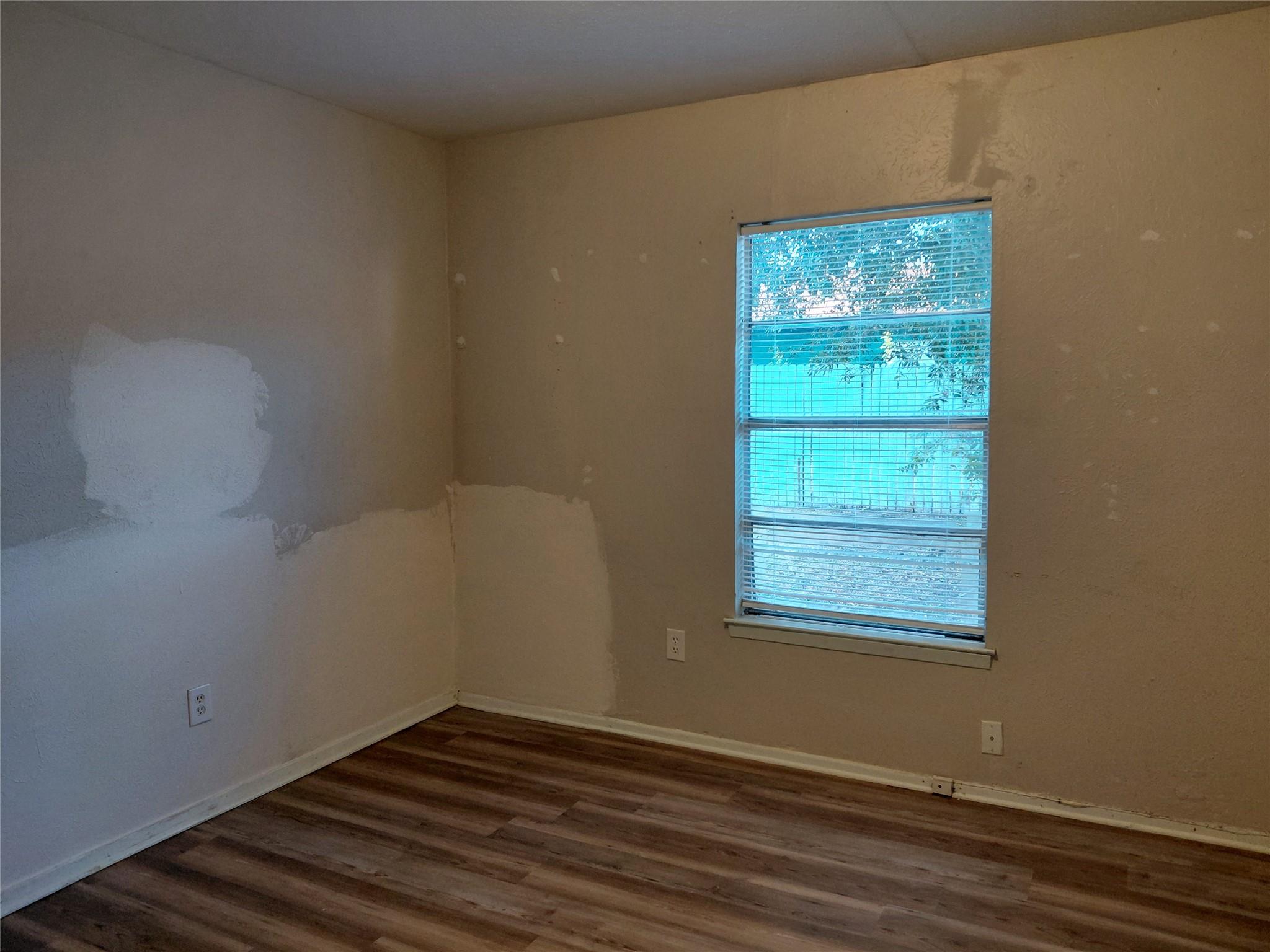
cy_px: 476
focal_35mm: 25
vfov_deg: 54.9
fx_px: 917
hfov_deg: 69.4
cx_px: 635
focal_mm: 4.69
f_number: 1.8
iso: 250
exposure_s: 1/120
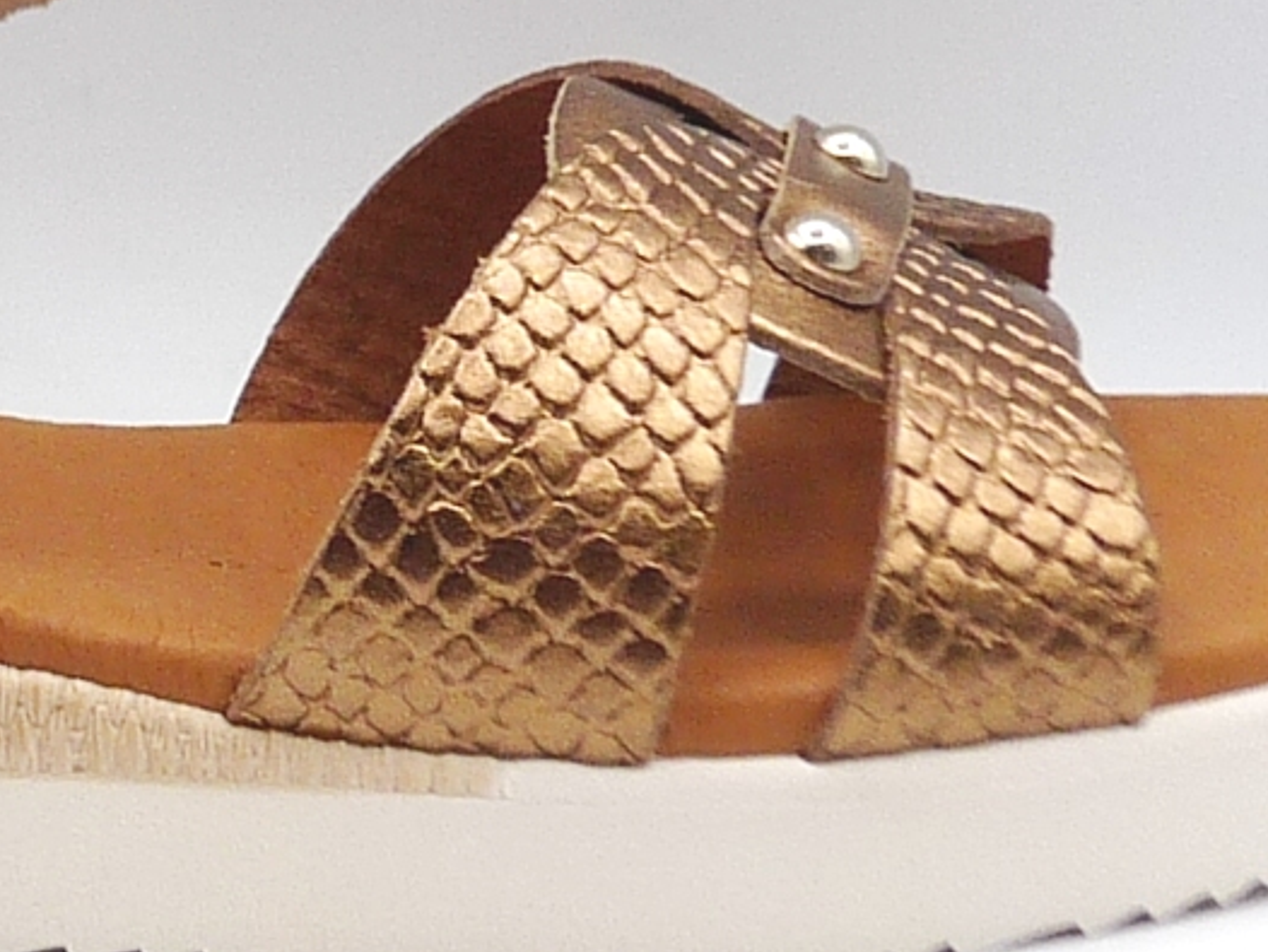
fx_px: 5460
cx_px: 53
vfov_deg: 10.0
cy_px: 410
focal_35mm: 149
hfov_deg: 13.1
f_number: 4
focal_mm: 4.8
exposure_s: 1/160
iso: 100
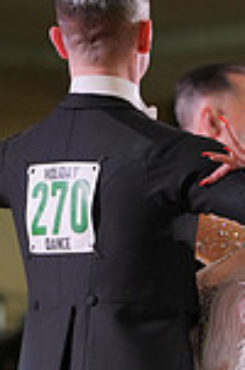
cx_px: 239
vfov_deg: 4.2
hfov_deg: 2.8
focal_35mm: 489
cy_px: 488
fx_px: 5015
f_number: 2.8
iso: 1000
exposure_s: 1/500
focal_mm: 127
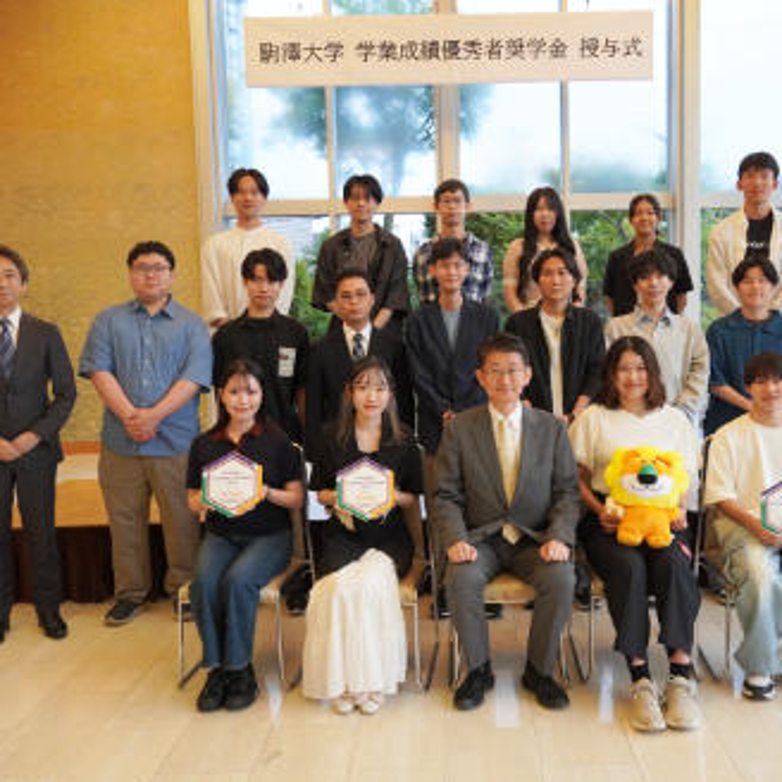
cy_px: 390
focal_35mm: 35
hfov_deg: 47.0
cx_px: 463
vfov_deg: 47.2
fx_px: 895
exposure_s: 1/160
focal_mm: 18
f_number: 4
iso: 1250
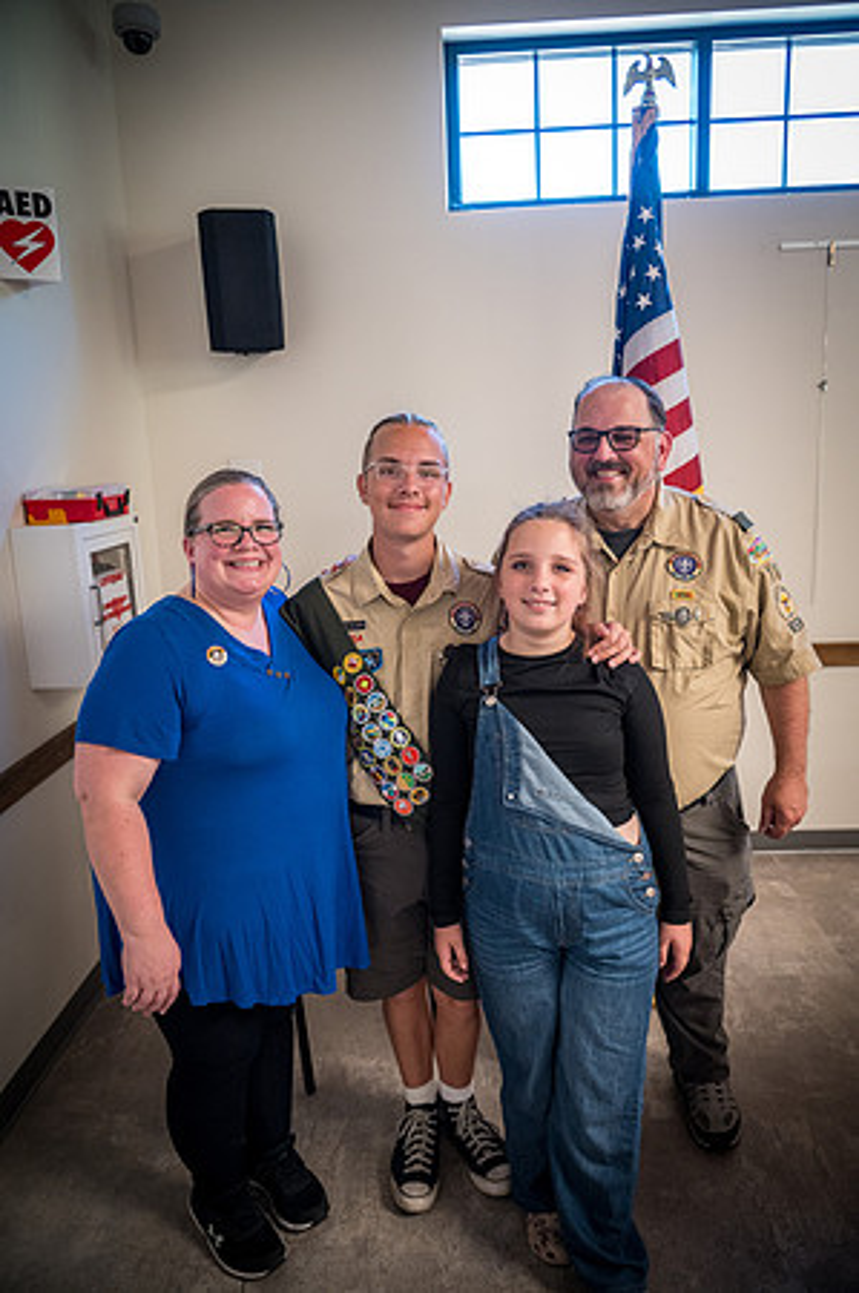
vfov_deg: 73.8
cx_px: 430
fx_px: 861
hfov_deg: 53.0
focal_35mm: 24
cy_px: 646
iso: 3200
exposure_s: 1/125
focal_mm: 24
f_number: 4
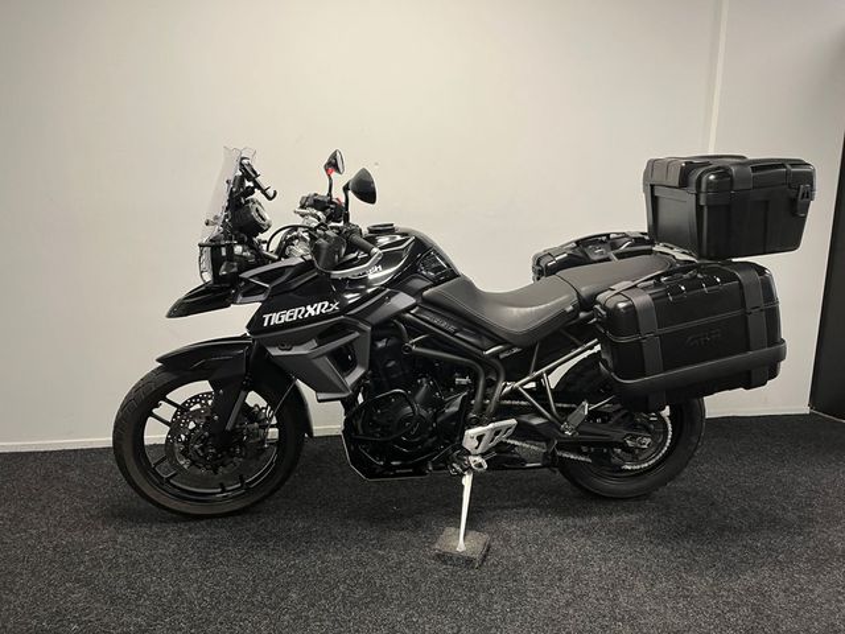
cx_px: 422
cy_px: 317
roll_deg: +0.3
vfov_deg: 53.1
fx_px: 635
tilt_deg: -11.1
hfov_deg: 67.3
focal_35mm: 26
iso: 80
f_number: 1.6
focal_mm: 5.1
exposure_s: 1/50
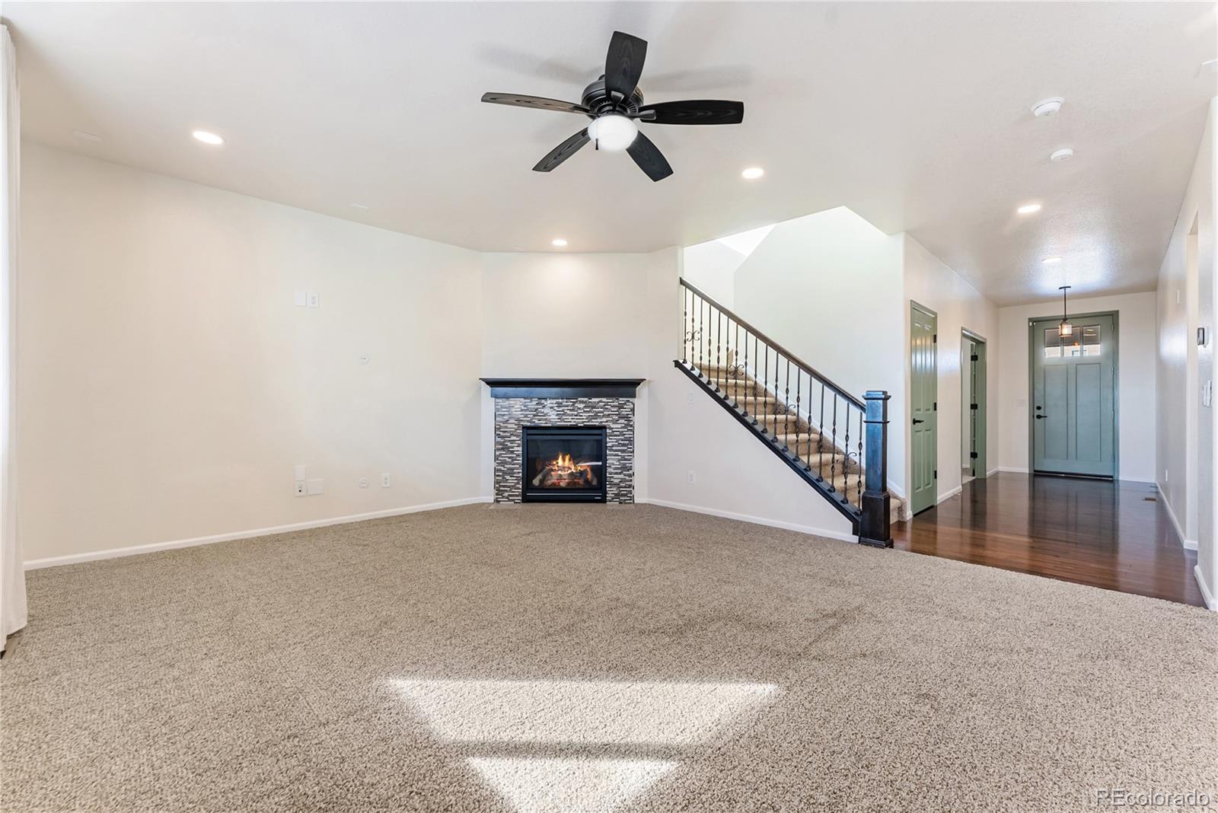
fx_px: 474
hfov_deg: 104.2
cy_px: 406
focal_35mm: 14
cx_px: 609
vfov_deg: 81.3
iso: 400
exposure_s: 1/30
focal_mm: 14
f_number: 9
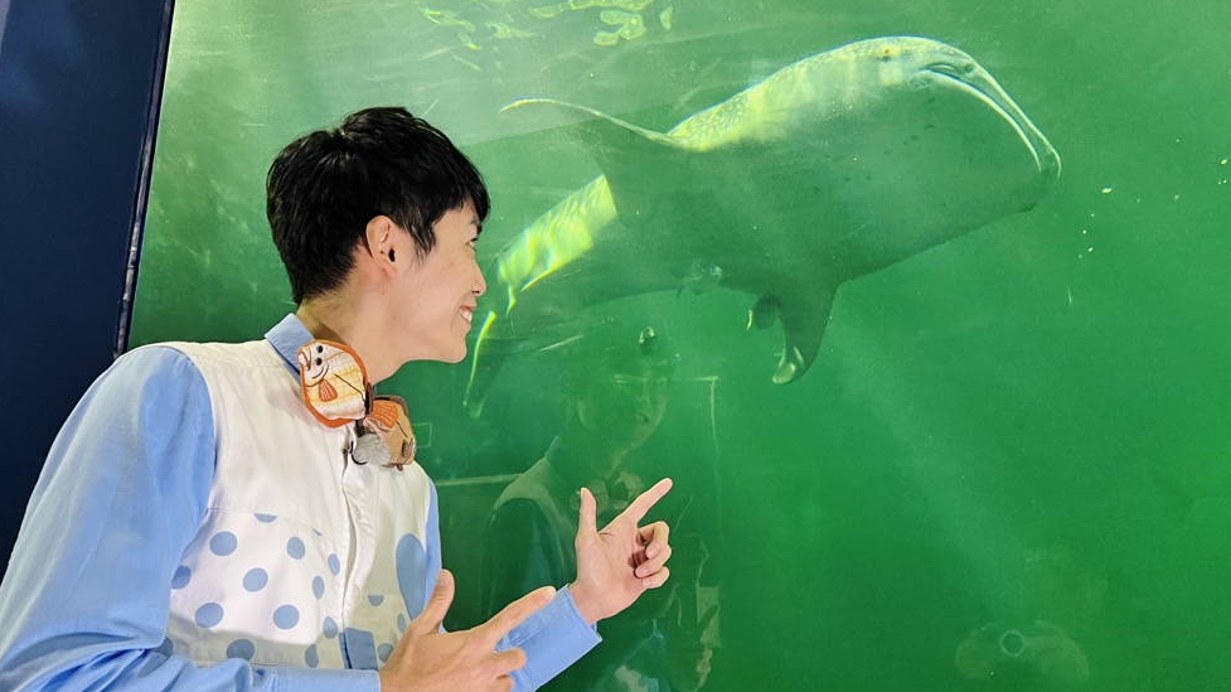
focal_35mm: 29
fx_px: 946
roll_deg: -0.3
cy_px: 384
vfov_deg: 40.1
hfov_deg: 66.1
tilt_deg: +16.5
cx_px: 626
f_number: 1.5
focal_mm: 5.7
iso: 500
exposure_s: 1/59
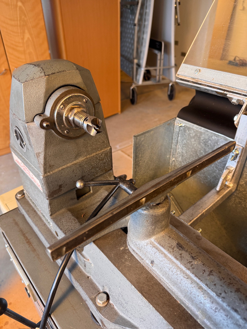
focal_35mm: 24
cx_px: 124
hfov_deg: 56.8
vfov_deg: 71.6
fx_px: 228
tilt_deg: -34.1
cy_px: 164
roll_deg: -1.5
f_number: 1.78
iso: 200
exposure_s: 1/50
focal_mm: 6.76
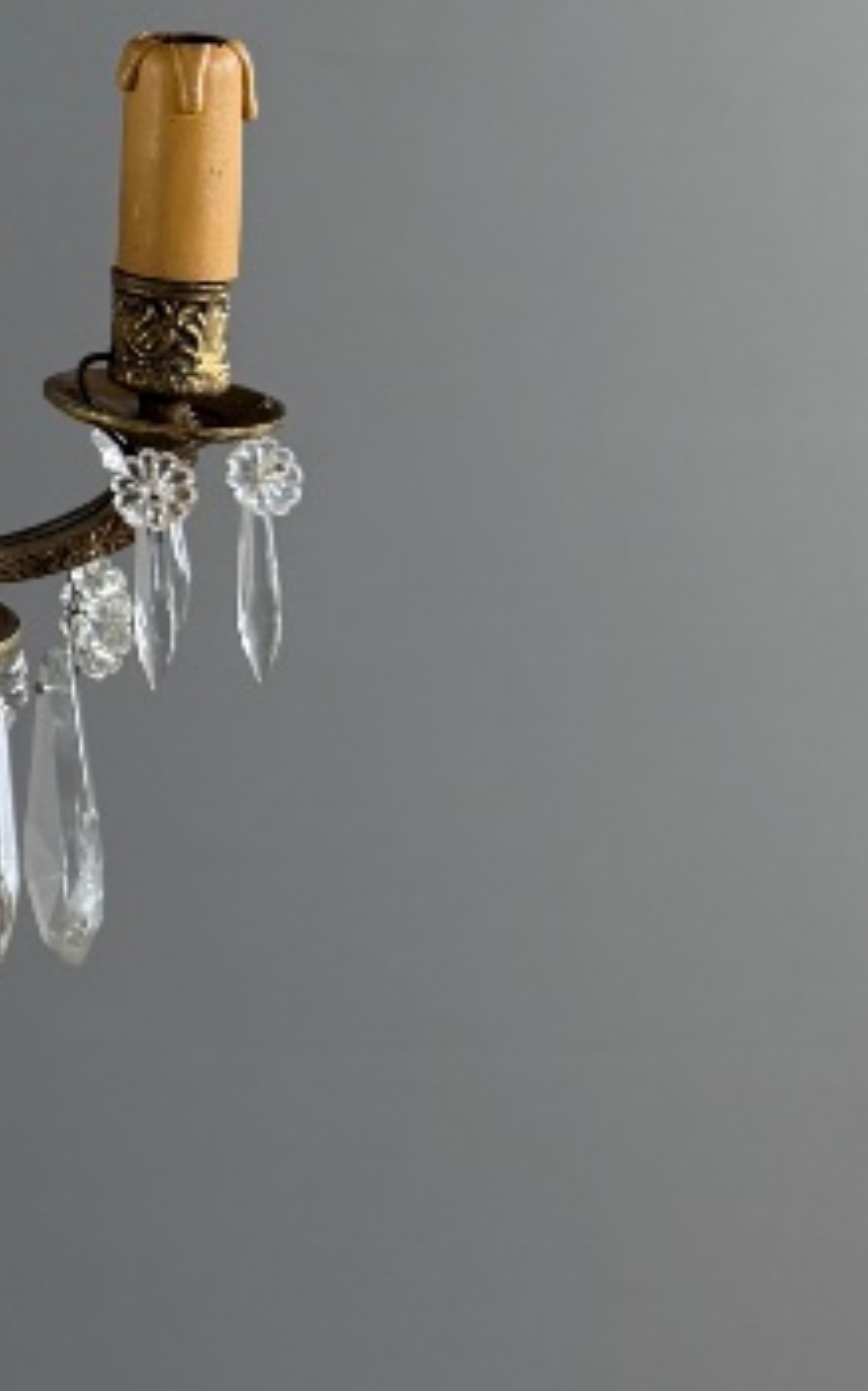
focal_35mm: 87
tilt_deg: -1.9
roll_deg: +0.7
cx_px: -805
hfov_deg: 13.2
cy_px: -214
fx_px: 3297
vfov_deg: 22.2
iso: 125
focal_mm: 6.76
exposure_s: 1/100
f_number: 1.78
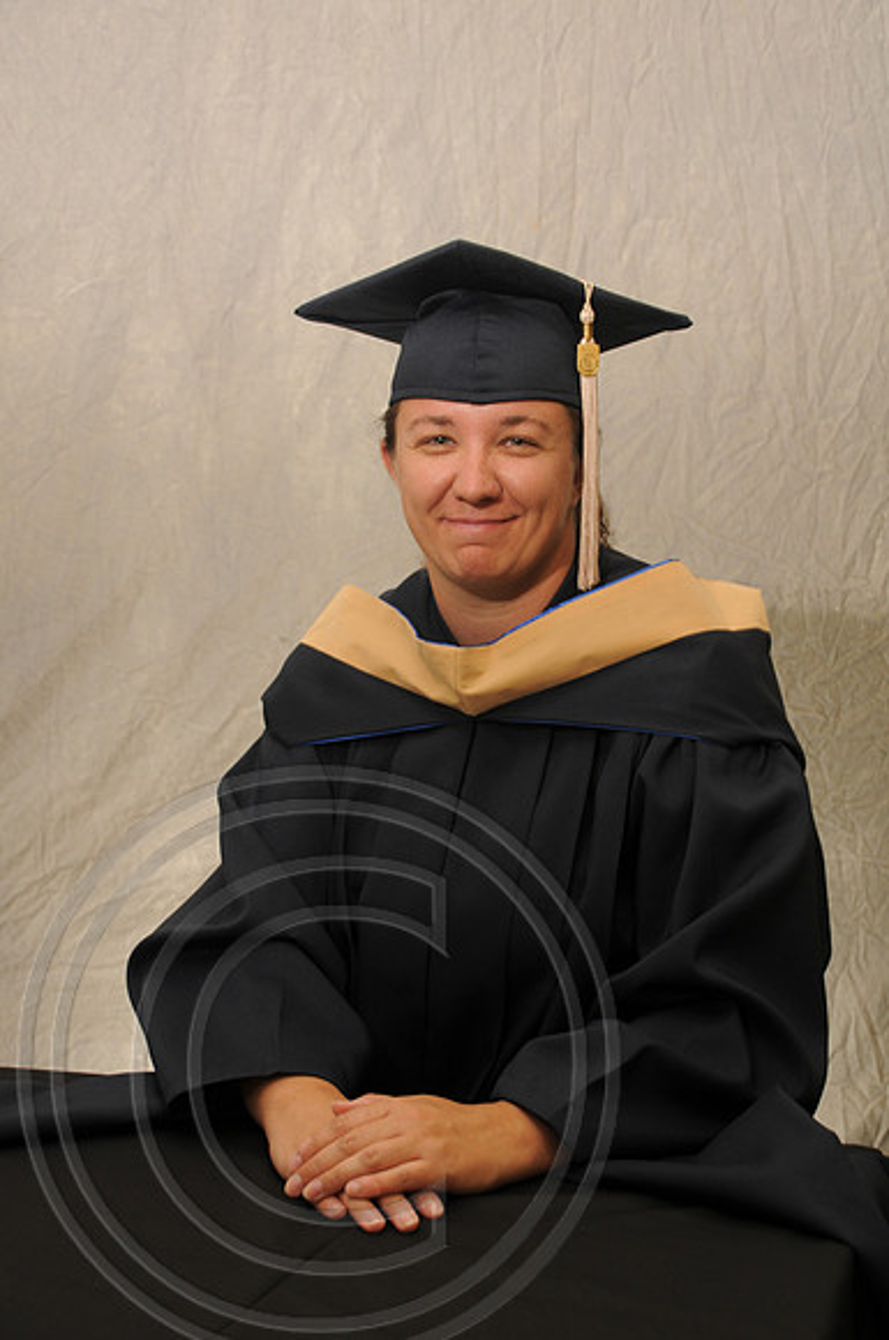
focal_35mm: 60
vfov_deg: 33.4
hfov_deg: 22.6
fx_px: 2229
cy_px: 670
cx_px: 444
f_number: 5.6
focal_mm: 40
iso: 200
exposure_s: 1/40
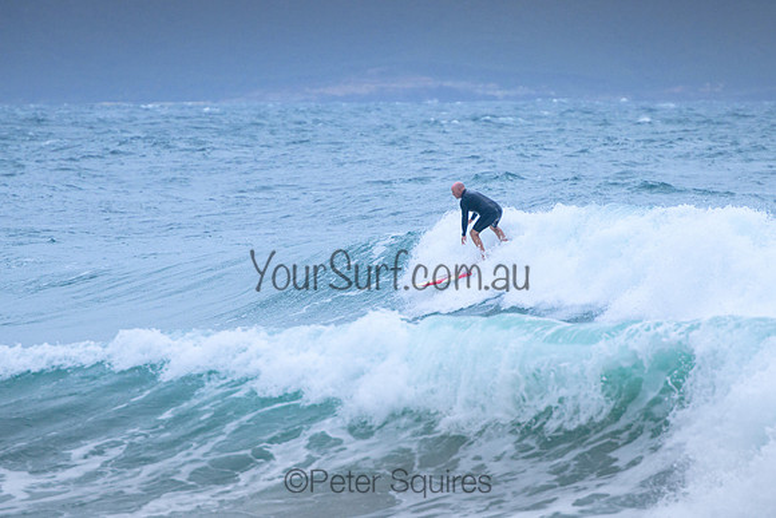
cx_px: 421
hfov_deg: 3.7
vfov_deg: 2.5
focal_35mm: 550
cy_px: 208
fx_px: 11861
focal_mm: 400
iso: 560
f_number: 5.6
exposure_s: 1/2000
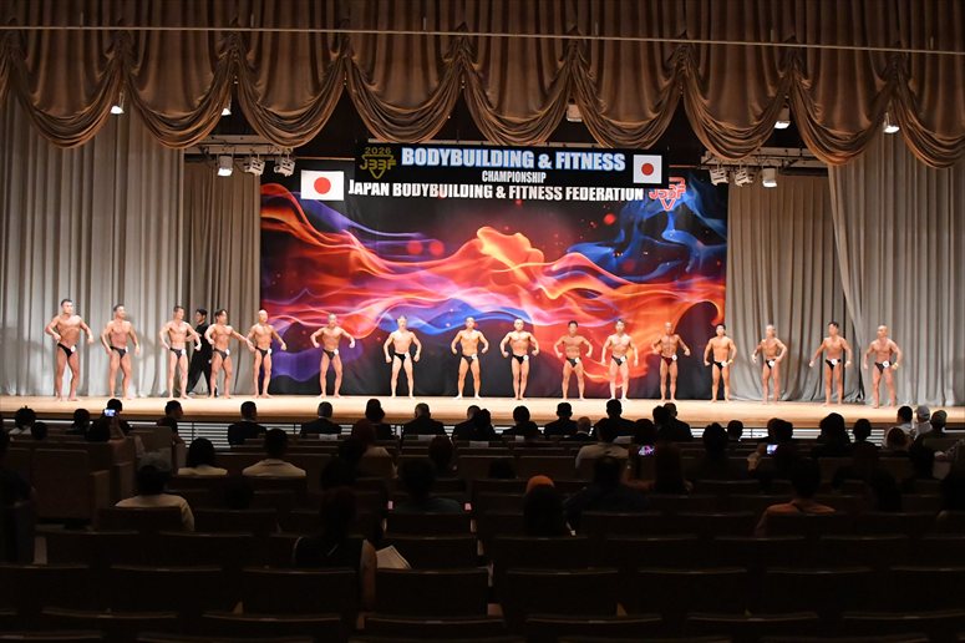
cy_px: 322
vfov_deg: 31.9
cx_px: 482
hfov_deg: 46.4
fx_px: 1125
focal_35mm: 42
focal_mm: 28
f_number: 5.6
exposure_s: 1/400
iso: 10000
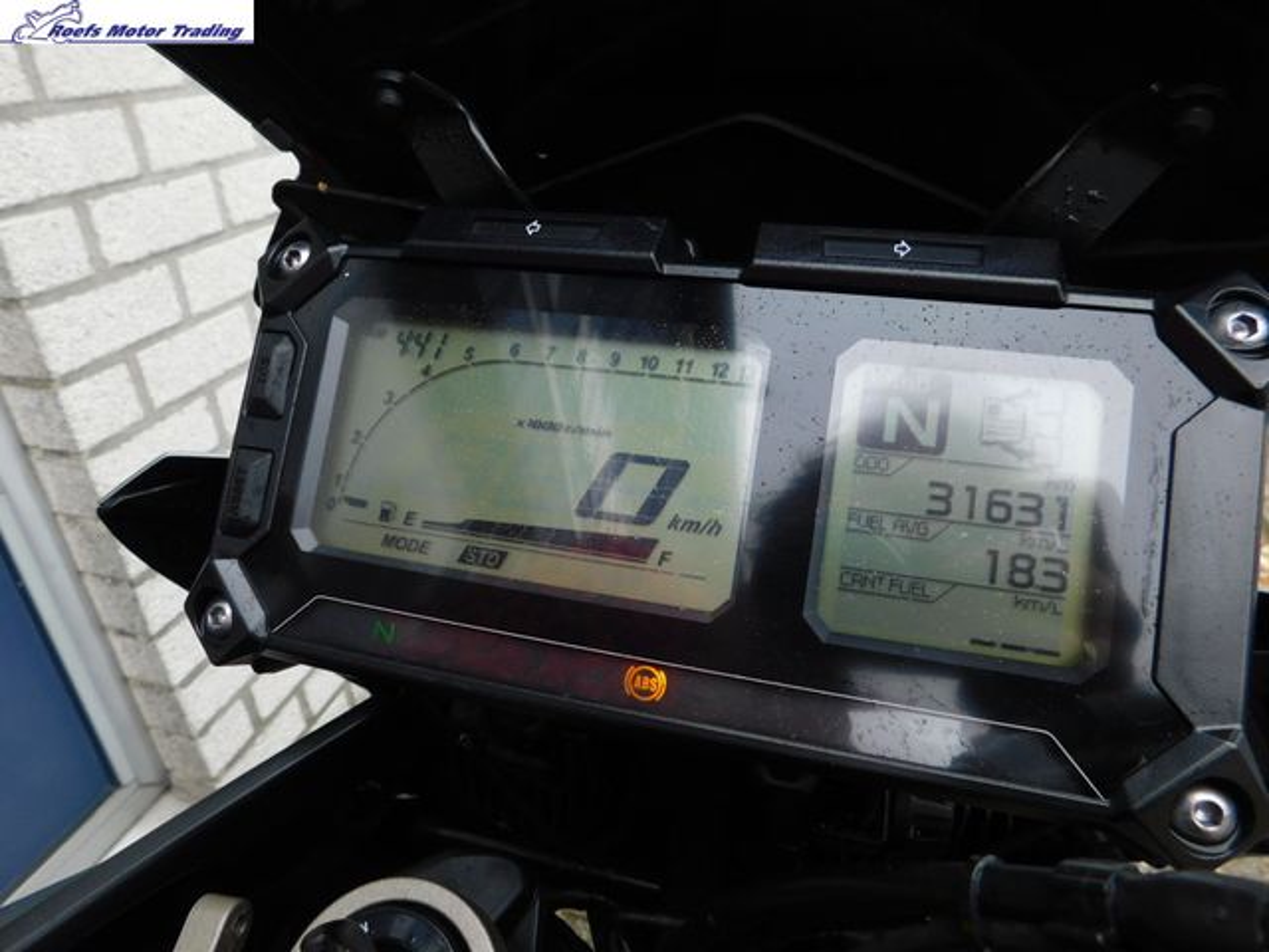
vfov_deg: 58.9
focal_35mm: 23
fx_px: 843
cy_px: 476
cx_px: 634
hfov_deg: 73.9
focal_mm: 4
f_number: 3
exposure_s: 1/160
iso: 125
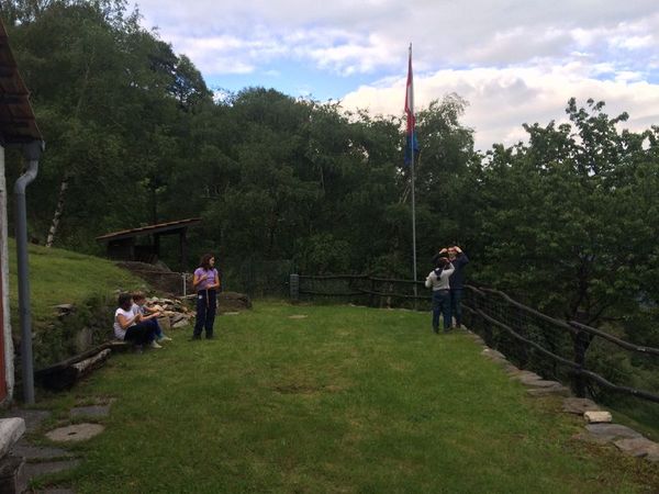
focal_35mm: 29
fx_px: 552
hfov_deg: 61.7
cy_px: 247
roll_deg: +2.3
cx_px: 330
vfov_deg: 48.2
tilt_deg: +1.0
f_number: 2.2
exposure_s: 1/391
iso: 32
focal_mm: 4.15
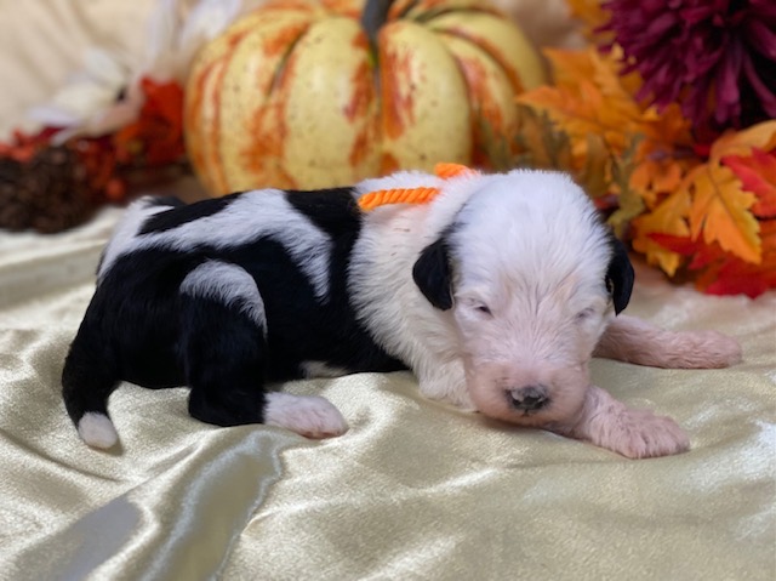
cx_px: 388
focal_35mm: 52
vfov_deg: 28.0
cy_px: 290
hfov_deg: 36.8
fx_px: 1165
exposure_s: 1/120
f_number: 2
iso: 125
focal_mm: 6
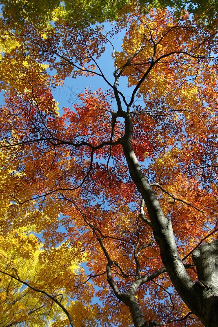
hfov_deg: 36.9
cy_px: 164
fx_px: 327
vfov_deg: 53.1
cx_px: 109
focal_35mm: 36
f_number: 7.1
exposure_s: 1/320
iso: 200
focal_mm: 24
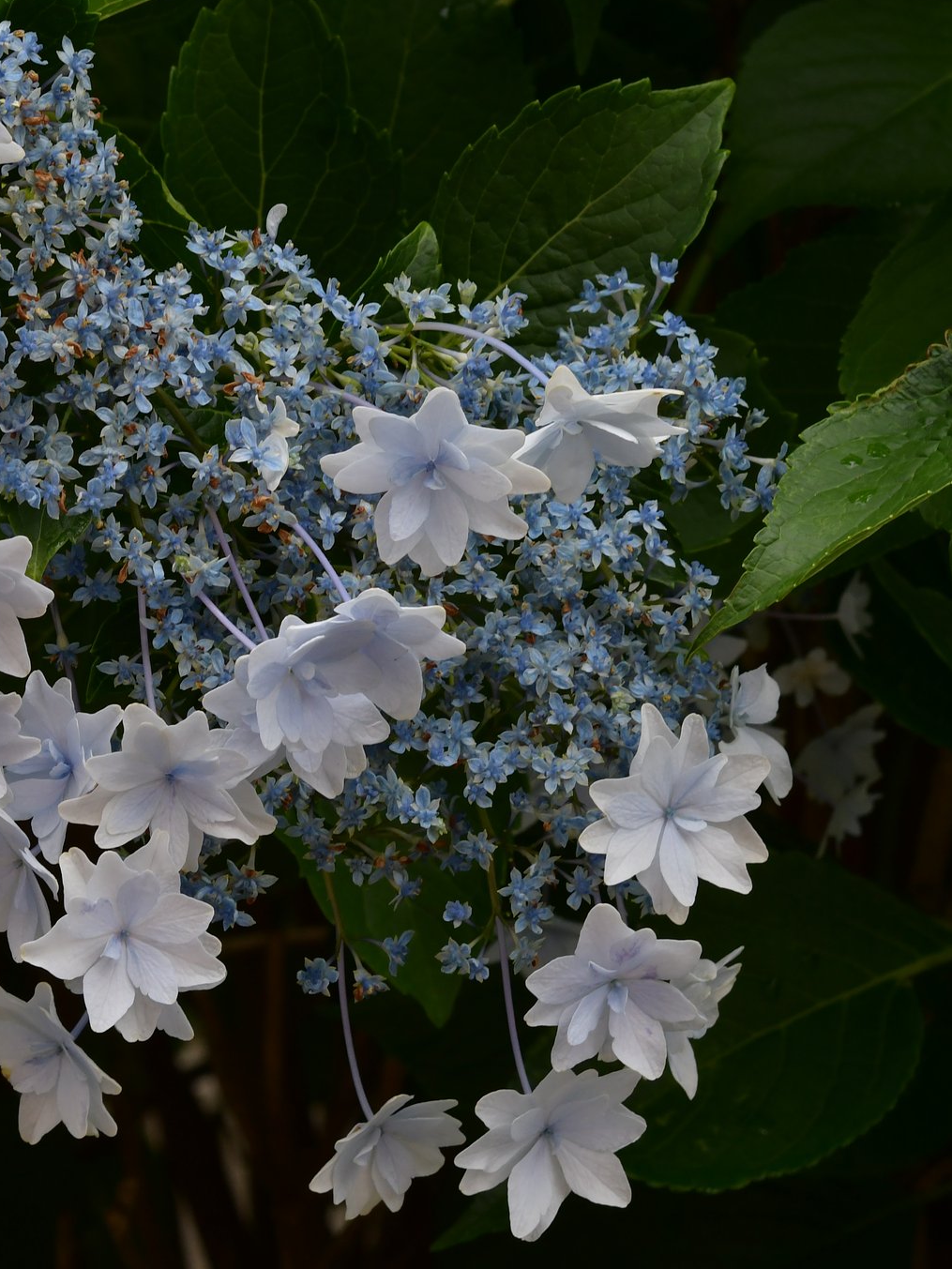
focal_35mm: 131
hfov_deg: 11.3
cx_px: 100
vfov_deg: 15.1
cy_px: 634
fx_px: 4803
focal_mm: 60
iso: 400
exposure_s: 1/200
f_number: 10
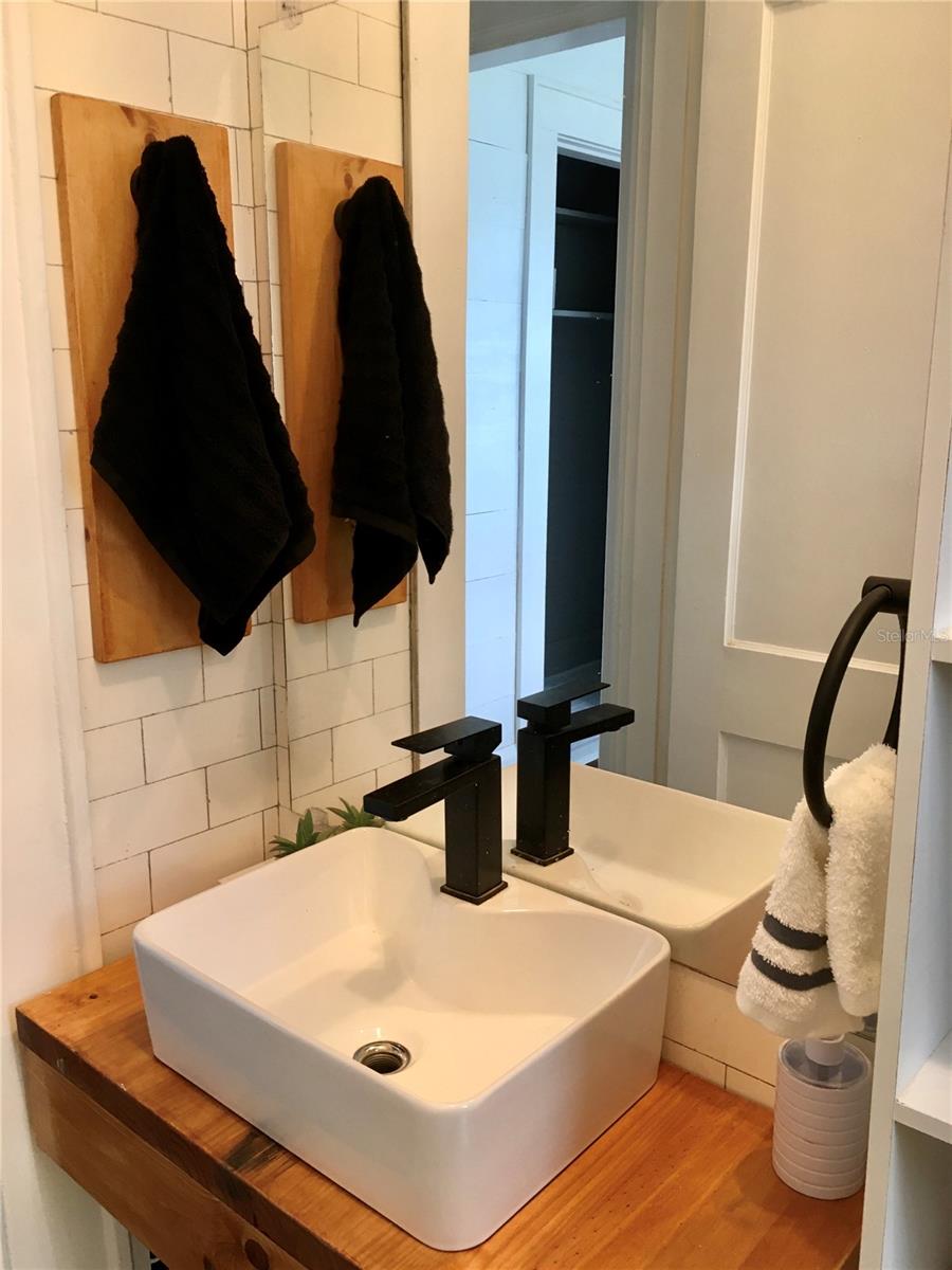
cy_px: 635
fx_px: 1063
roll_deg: +1.6
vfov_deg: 61.7
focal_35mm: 29
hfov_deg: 48.2
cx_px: 476
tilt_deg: -12.4
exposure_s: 1/33
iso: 100
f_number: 2.2
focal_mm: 4.15
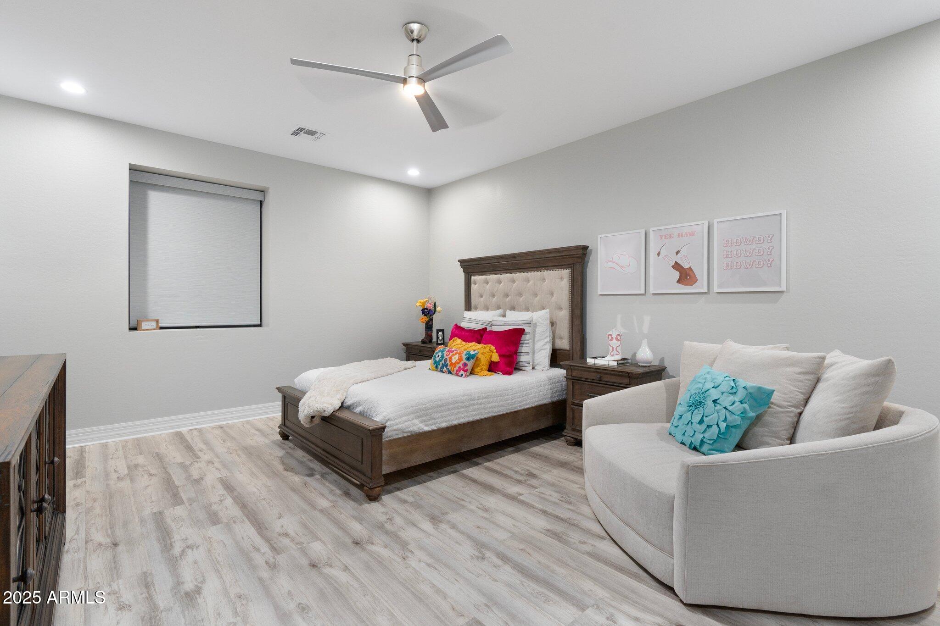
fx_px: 418
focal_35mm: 16
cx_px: 470
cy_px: 313
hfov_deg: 96.7
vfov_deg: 73.7
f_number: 8
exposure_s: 1/13
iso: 1000
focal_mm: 16
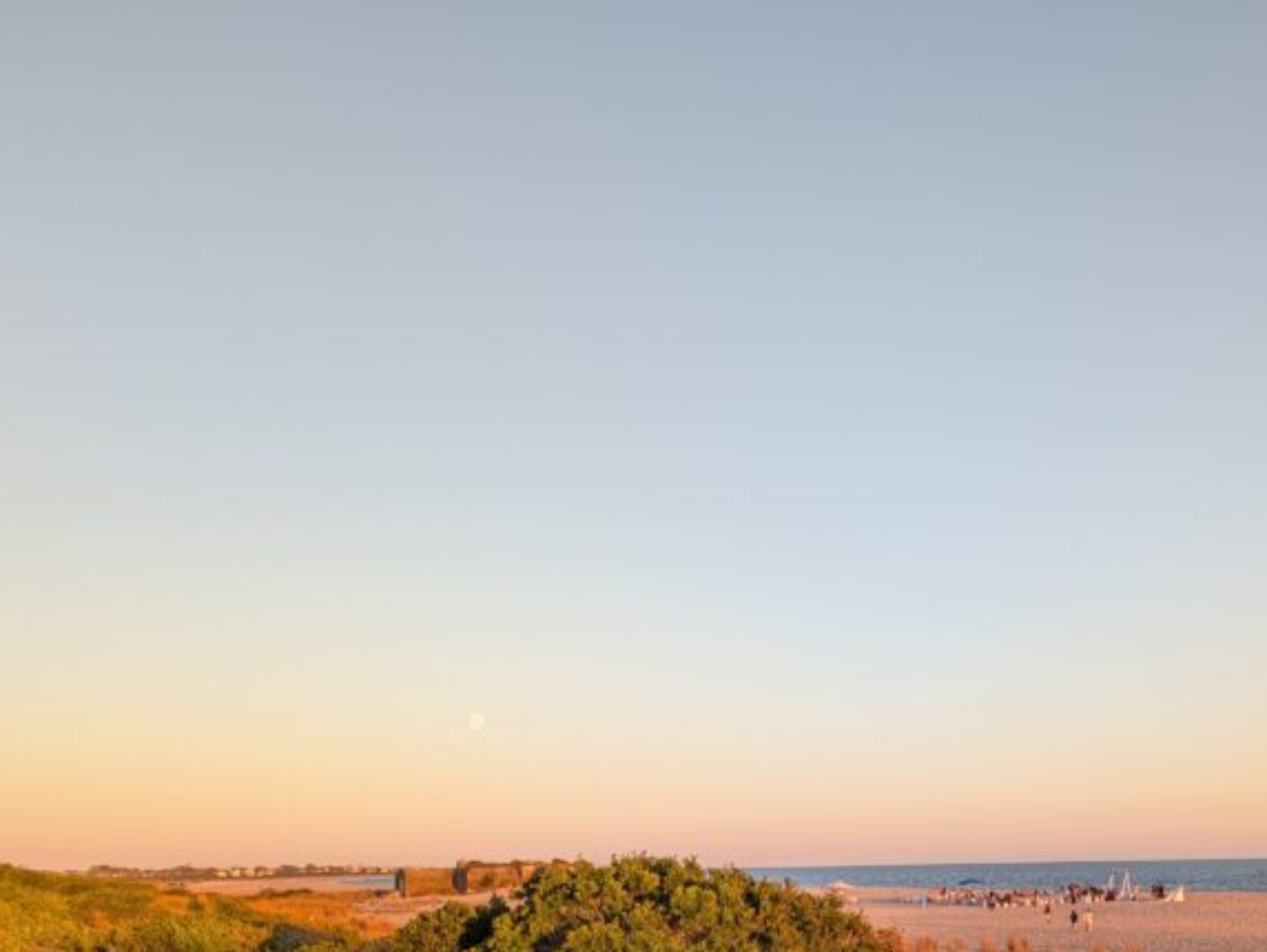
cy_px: 836
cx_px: 893
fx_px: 1575
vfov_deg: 32.2
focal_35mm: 43
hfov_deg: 42.9
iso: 26
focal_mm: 6.9
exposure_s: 1/239
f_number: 1.68
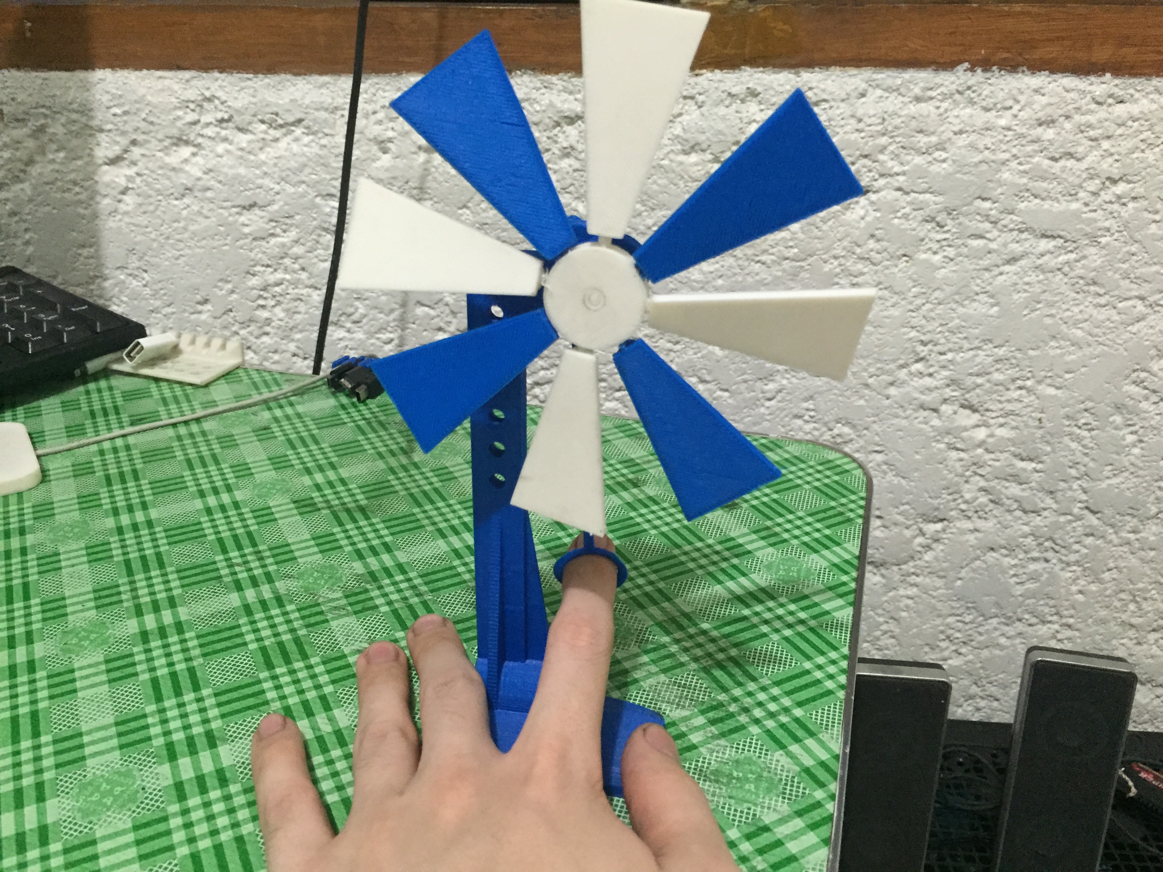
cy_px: 436
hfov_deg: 61.7
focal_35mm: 29
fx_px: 974
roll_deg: -1.7
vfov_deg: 48.2
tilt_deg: -25.4
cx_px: 582
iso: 250
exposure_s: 1/30
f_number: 2.2
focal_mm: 4.15
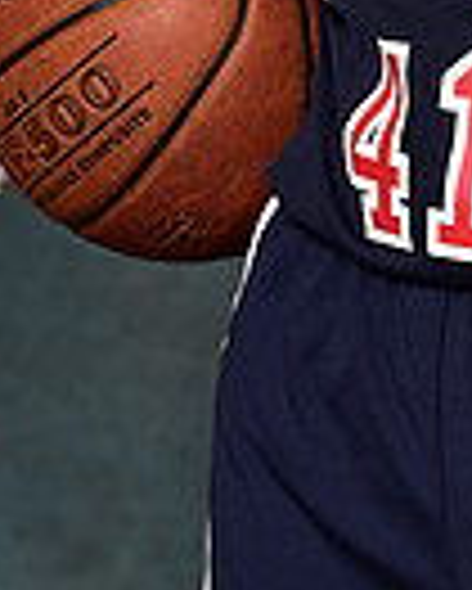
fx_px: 9418
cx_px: 506
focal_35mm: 540
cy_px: -261
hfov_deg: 2.9
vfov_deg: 3.6
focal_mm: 130
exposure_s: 1/200
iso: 200
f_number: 4.5
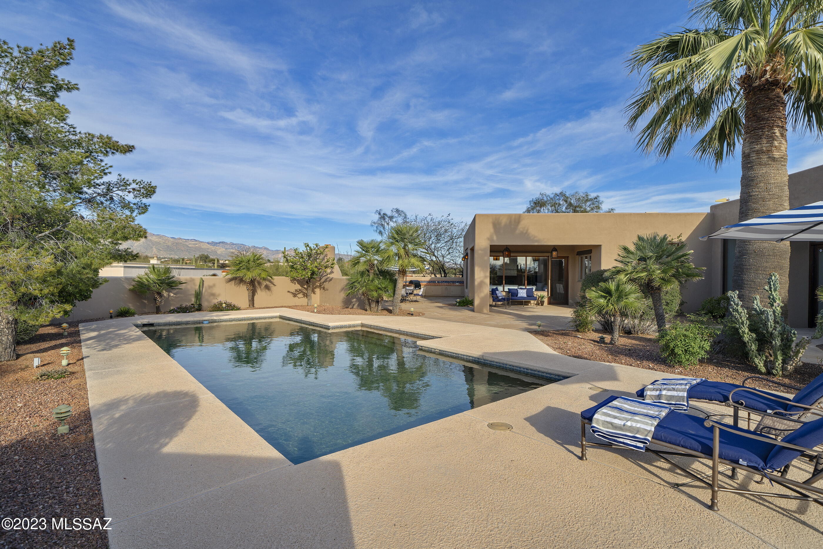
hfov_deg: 93.3
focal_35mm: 17
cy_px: 274
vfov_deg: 70.4
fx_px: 389
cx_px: 412
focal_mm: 17
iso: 100
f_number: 9
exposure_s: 1/160
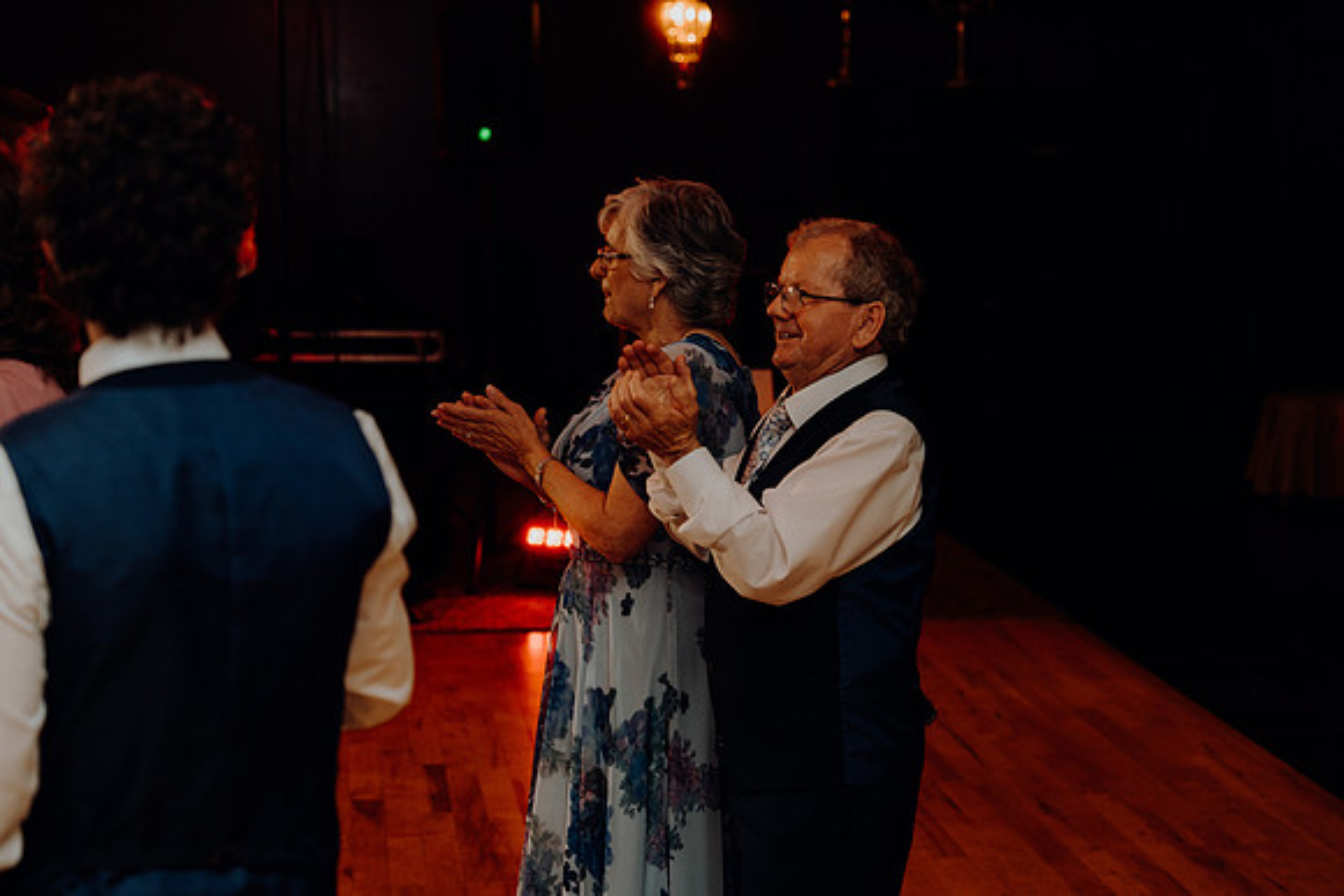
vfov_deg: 21.6
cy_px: 448
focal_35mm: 63
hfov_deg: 31.9
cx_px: 672
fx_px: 2352
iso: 1250
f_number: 2.8
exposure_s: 1/160
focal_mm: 63
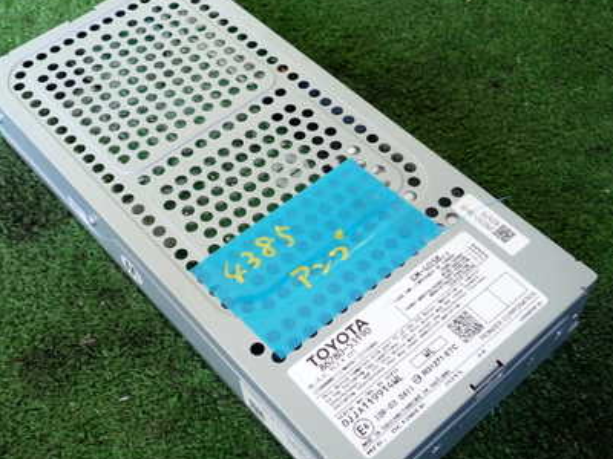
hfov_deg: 42.1
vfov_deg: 32.2
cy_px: 225
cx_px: 311
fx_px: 797
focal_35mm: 45
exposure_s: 1/100
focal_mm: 5.4
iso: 200
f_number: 2.3
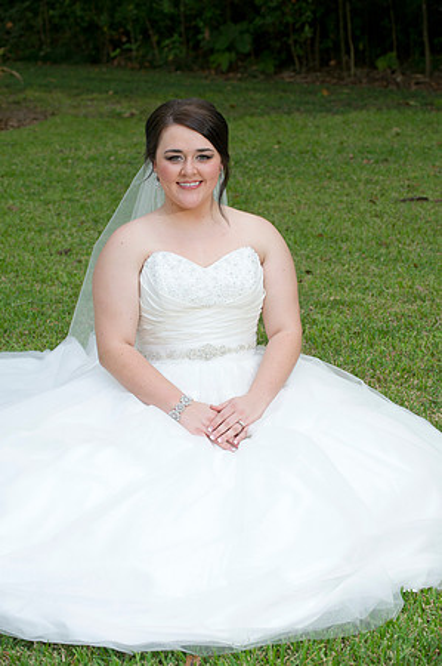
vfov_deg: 19.5
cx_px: 221
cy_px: 333
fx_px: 1938
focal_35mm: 105
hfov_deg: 13.0
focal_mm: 105
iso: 320
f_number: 7.1
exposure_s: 1/125
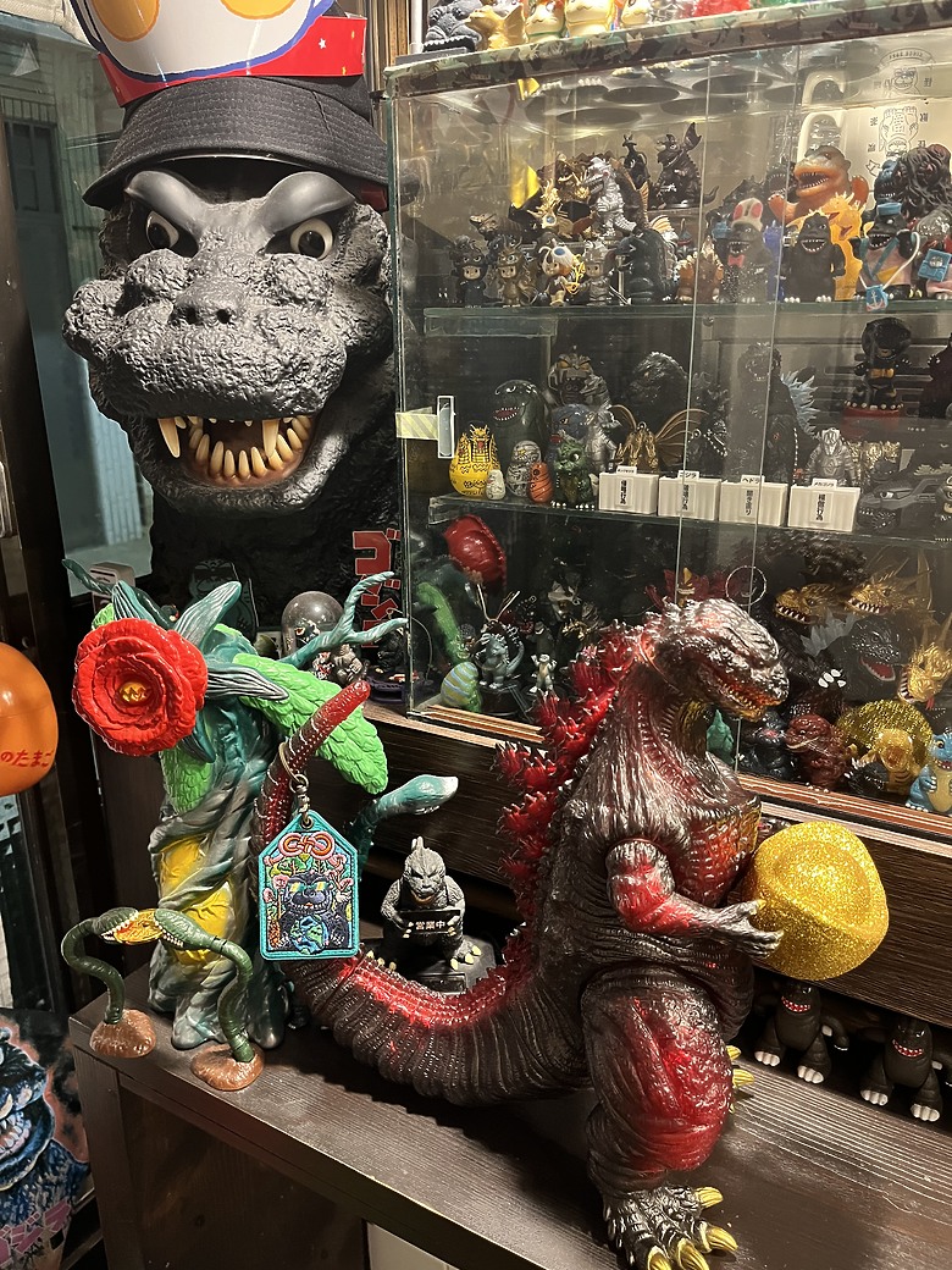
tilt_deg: -18.1
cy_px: 635
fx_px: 953
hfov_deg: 53.1
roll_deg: +0.8
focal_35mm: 26
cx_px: 476
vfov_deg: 67.3
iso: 500
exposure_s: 1/40
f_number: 1.6
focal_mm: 5.1
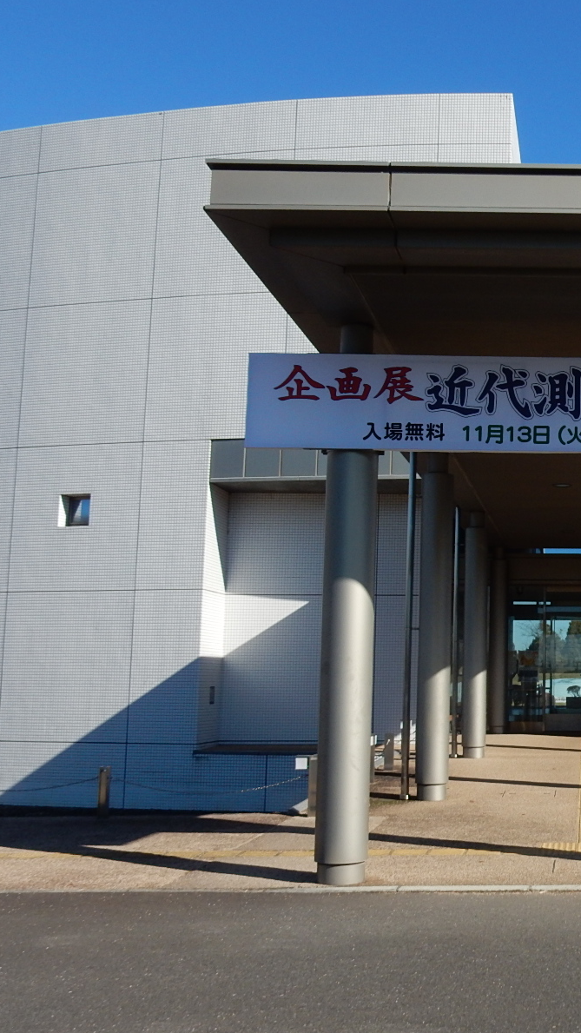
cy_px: 518
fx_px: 1205
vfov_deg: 46.4
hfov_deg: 25.4
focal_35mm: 44
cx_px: 614
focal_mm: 5.4
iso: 125
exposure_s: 1/640
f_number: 5.6
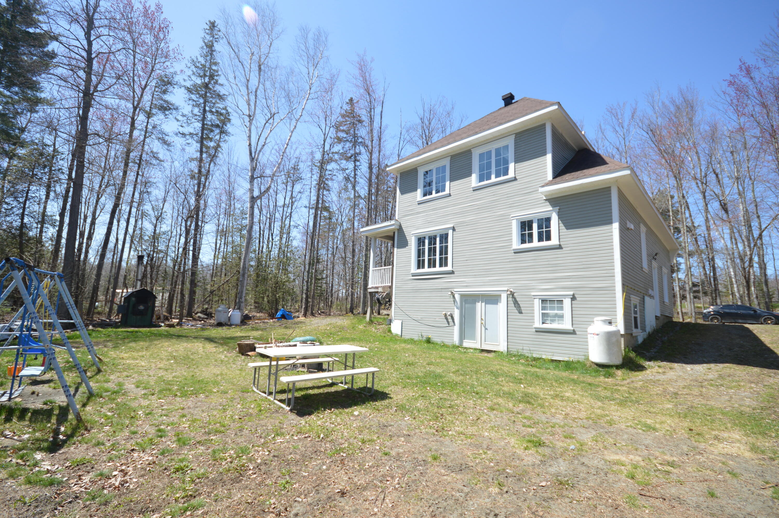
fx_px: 324
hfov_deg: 100.4
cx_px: 390
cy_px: 259
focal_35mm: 15
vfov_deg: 77.2
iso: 100
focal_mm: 10
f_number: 6.3
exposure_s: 1/160
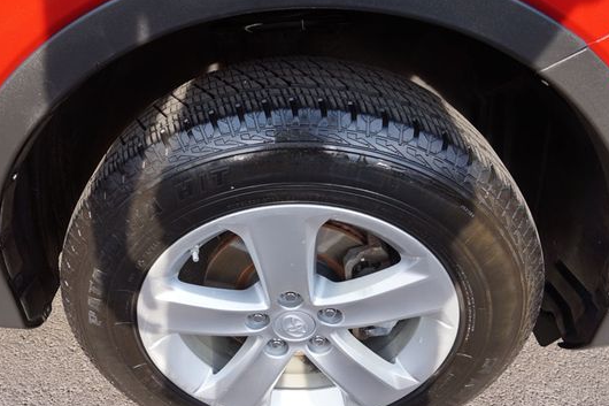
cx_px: 254
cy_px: 242
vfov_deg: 44.7
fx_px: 490
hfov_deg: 63.3
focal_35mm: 29
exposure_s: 1/80
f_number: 5.6
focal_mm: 16
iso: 100
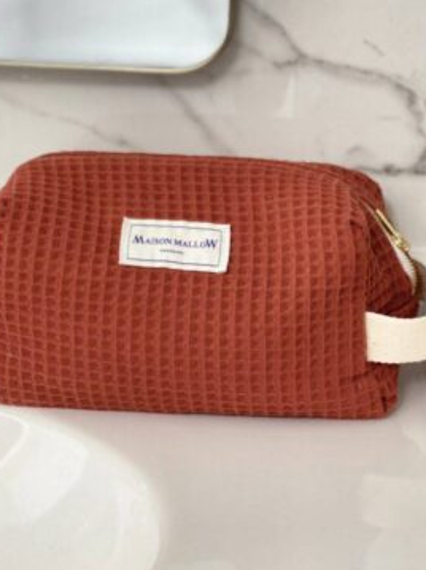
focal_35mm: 62
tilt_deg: -15.3
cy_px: 256
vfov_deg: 31.2
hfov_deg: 23.6
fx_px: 1019
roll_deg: -2.0
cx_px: 184
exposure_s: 1/122
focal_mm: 6
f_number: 2
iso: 200
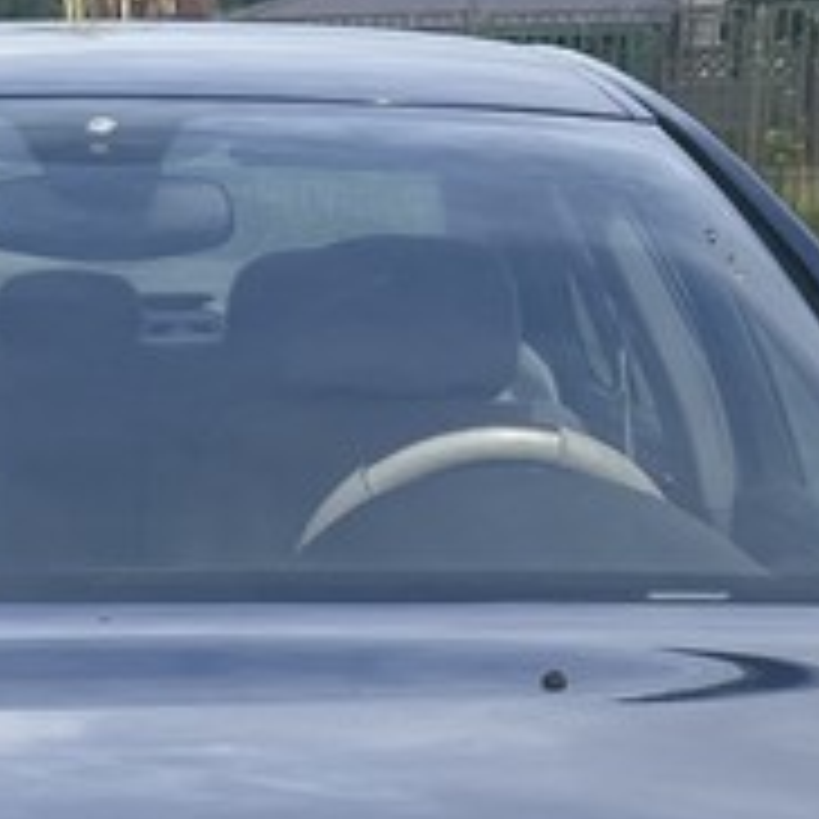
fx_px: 3453
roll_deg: +1.1
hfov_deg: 13.3
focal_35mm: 129
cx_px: -58
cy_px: 1336
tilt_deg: -18.7
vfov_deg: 12.6
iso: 50
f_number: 1.5
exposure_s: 1/2008
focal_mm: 5.7
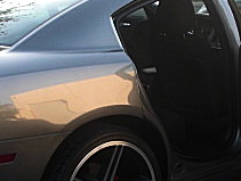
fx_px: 760
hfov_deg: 18.0
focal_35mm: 109
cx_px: 156
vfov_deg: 13.6
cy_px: 85
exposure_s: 1/80
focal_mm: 6.3
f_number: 2.8
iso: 50
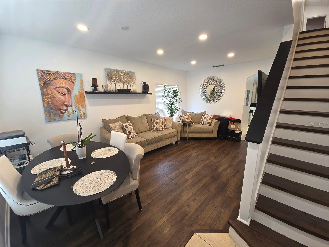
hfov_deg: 106.2
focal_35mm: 13
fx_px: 124
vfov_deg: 89.9
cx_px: 164
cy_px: 124
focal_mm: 2.2
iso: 125
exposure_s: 1/60
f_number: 2.2
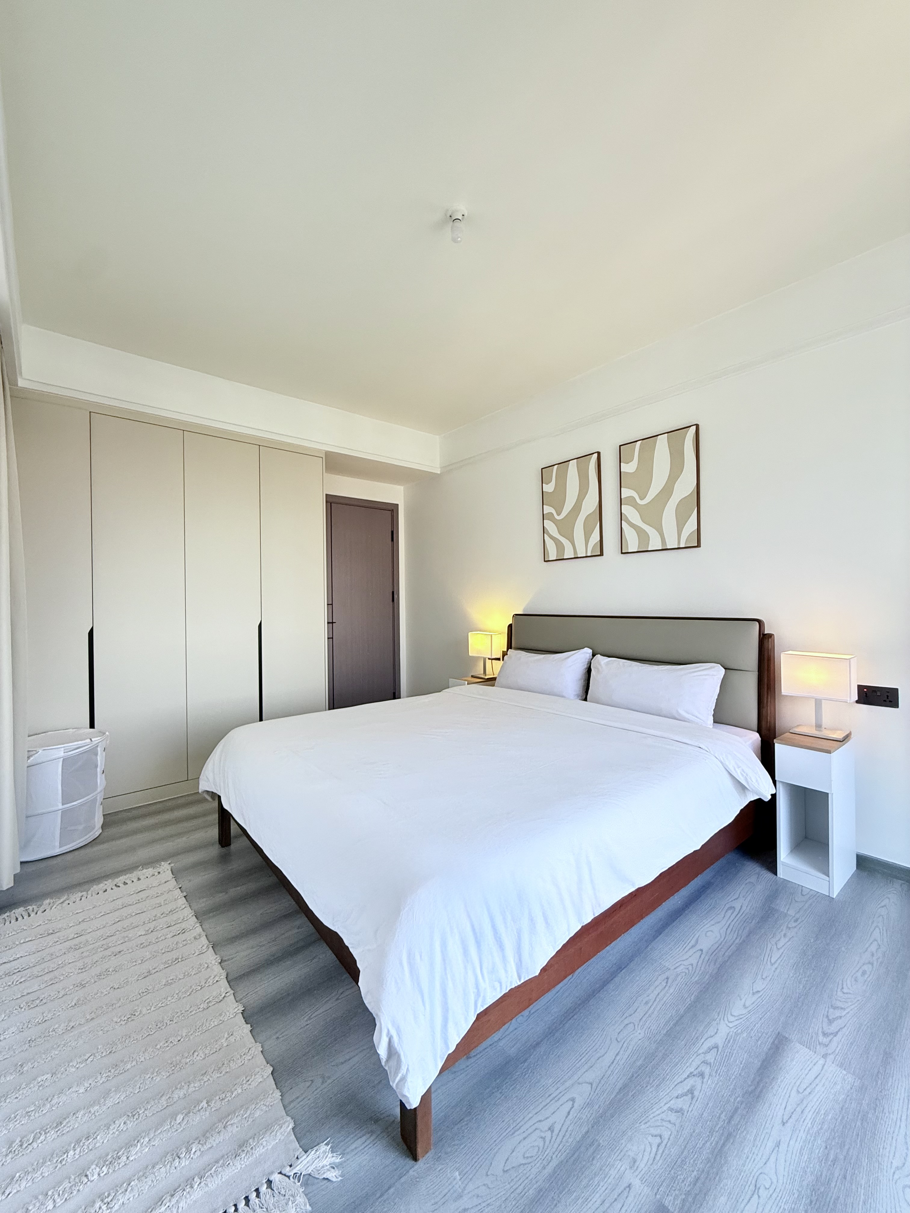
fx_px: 491
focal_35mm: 14
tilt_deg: +0.3
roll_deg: +0.0
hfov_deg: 85.7
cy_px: 606
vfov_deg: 102.1
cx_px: 455
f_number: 2.2
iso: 160
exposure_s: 1/99
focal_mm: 2.22
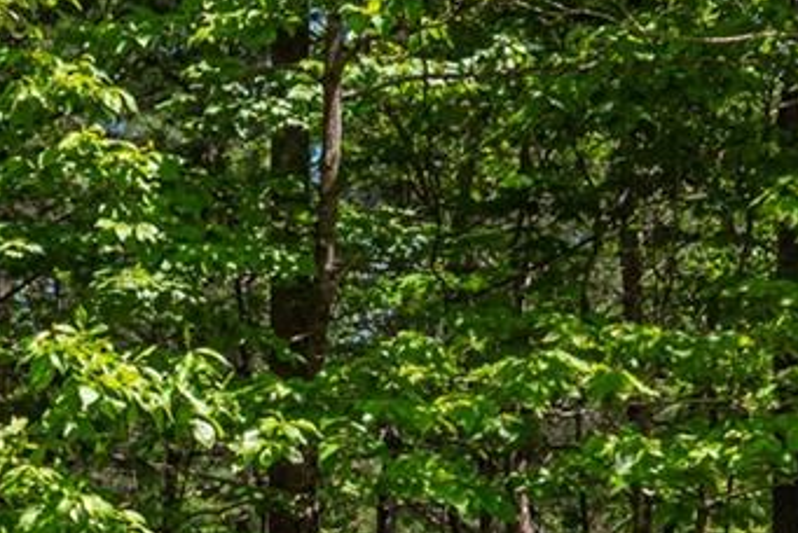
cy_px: 549
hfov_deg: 22.4
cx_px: -136
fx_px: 1864
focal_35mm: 84
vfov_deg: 15.9
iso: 320
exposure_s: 1/1250
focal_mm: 14
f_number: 7.1
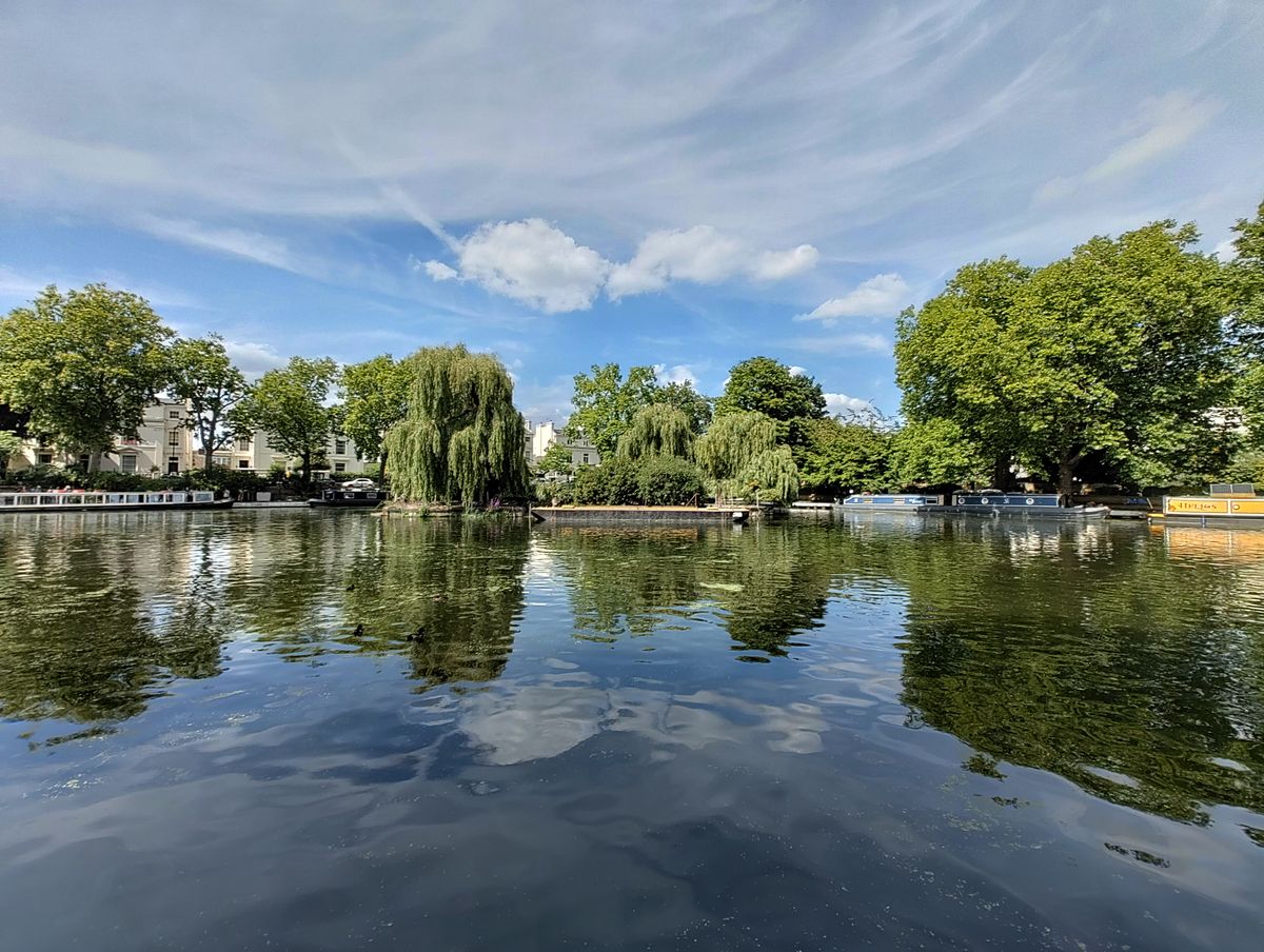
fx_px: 512
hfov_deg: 102.0
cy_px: 476
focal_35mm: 14
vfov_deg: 85.8
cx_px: 632
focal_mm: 2.15
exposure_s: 1/243
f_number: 2.2
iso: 50
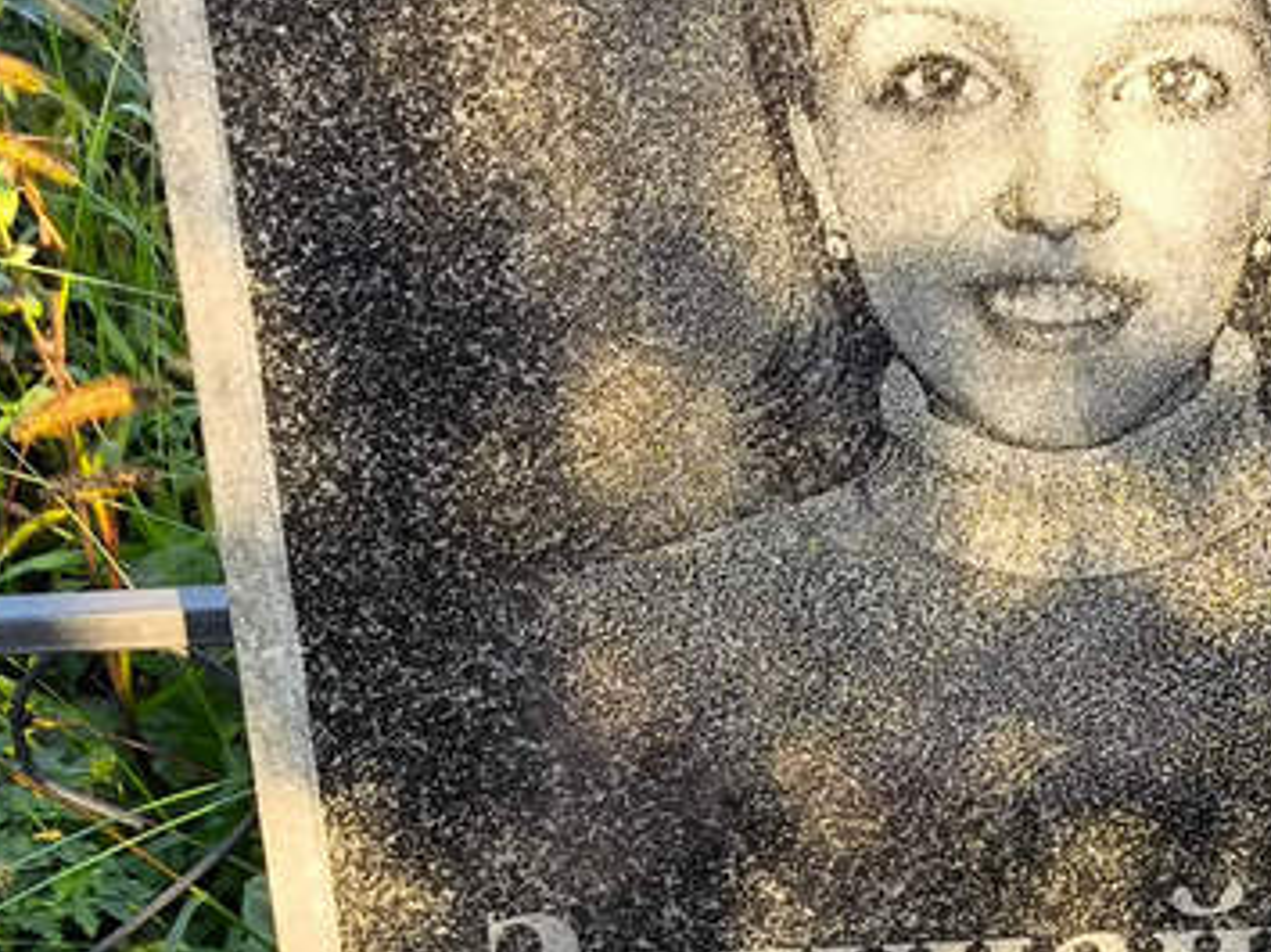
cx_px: 1122
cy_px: 1035
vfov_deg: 12.9
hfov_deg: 17.2
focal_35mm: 113
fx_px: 4146
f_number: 1.7
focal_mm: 4.71
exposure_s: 1/152
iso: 50
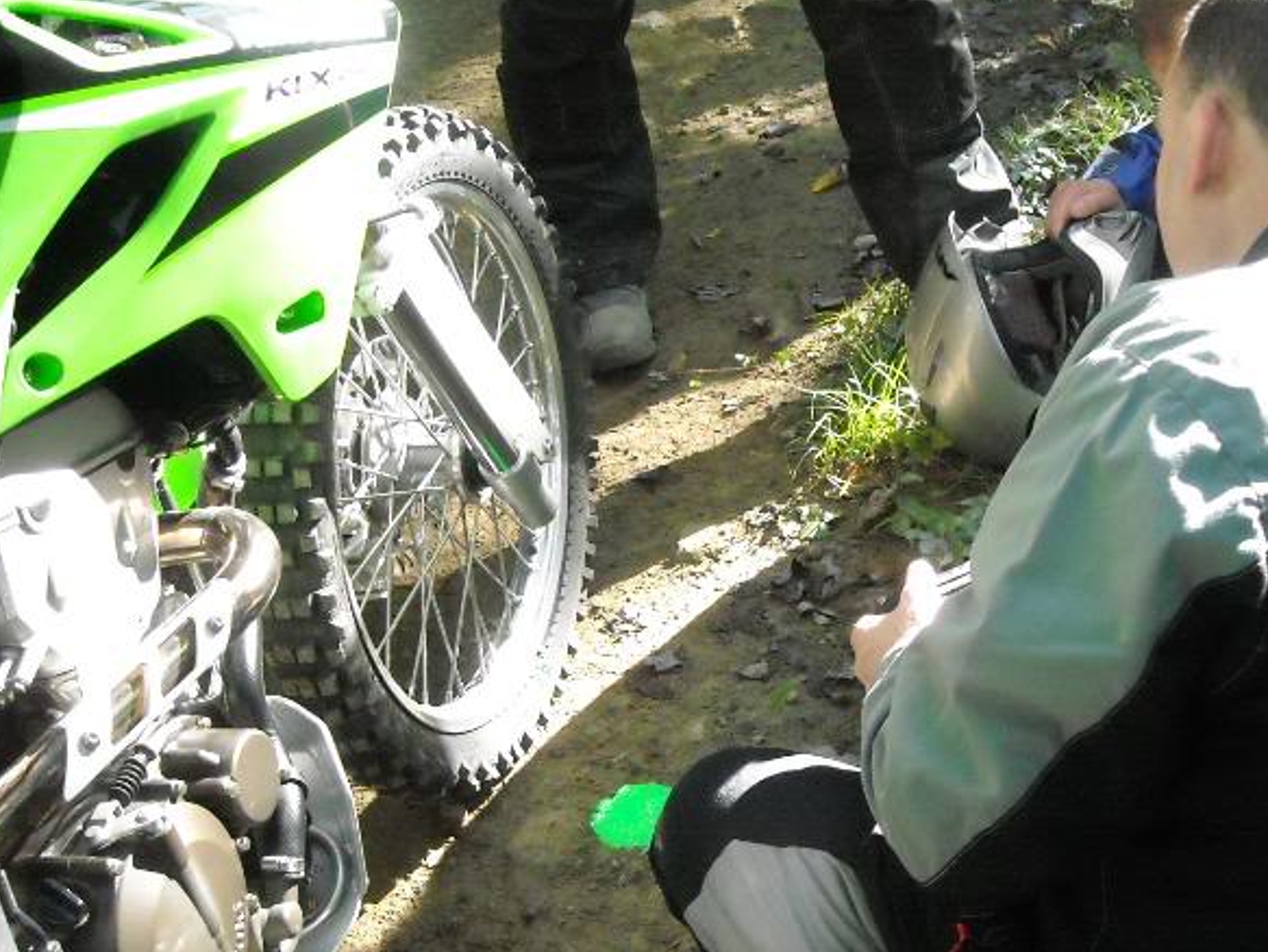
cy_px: 498
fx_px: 1759
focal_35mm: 48
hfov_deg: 39.6
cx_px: 666
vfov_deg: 30.3
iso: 672
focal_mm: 5.7
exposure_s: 1/250
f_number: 2.8
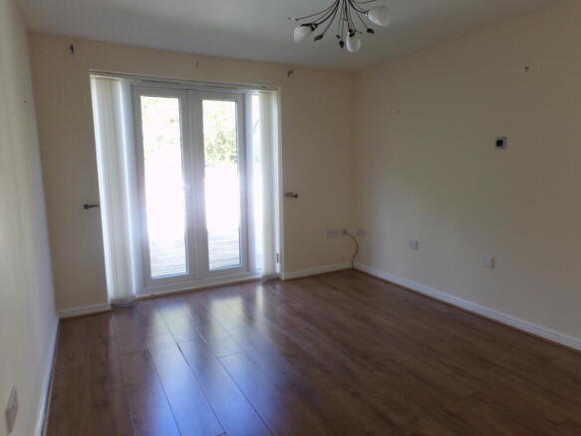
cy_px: 218
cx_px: 290
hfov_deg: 71.6
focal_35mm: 24
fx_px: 403
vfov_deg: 56.8
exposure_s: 1/50
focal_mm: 4.3
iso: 100
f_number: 3
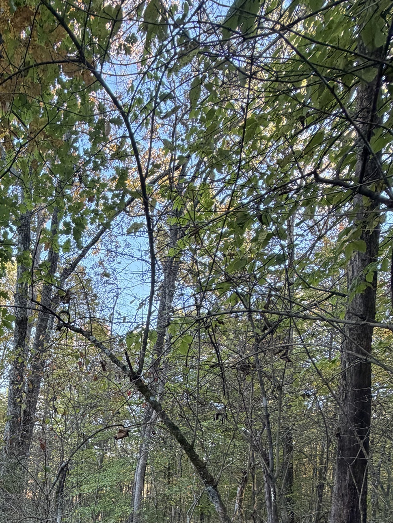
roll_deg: -6.7
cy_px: 464
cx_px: 54
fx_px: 378
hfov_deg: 50.0
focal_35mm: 25
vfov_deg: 59.7
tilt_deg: +1.5
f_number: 2.2
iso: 200
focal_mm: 2.22
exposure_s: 1/121
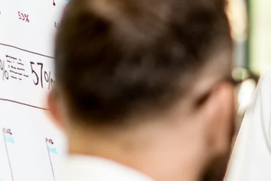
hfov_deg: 4.7
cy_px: 203
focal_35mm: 442
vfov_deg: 3.1
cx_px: 212
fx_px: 3330
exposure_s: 1/200
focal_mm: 85
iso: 100
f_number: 2.2
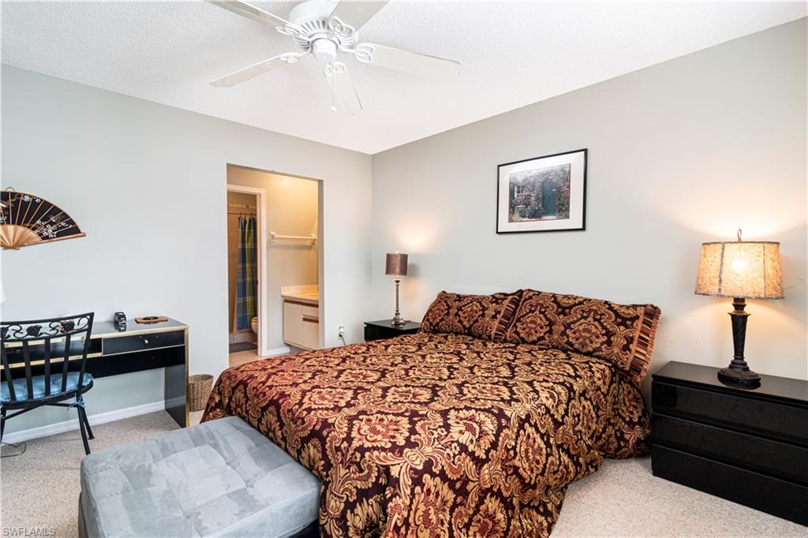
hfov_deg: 95.0
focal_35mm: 16
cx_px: 404
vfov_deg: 72.0
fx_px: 370
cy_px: 269
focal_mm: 11
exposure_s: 1/2.5
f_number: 10
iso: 200
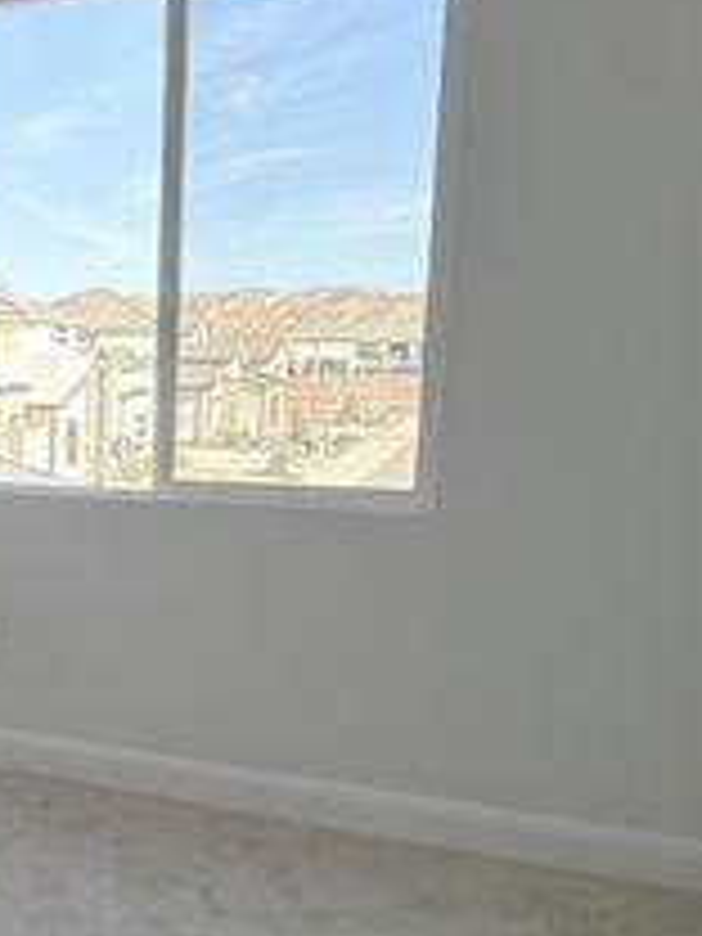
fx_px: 1163
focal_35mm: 43
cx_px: -130
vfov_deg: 43.7
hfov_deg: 29.2
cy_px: 544
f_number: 2.2
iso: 64
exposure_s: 1/213
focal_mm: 2.22
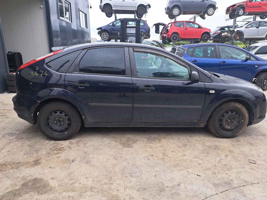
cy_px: 100
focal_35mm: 24
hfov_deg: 71.6
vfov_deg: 56.8
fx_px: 185
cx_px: 134
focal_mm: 5.23
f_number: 1.8
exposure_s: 1/284
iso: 50
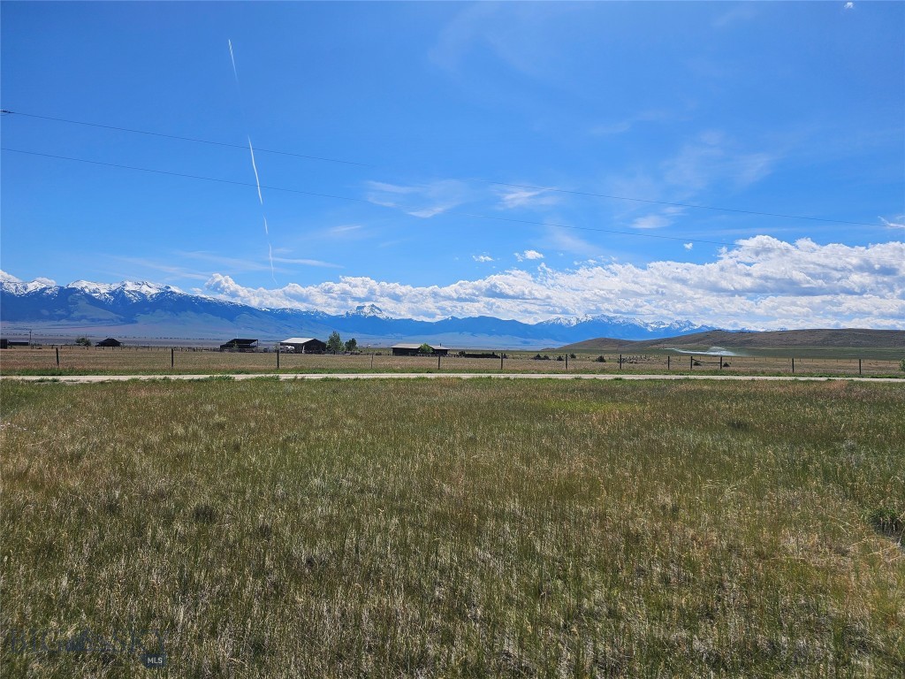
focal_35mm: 23
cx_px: 452
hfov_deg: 73.9
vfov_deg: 58.9
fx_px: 601
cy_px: 340
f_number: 1.7
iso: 10
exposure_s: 1/1770
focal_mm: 6.3
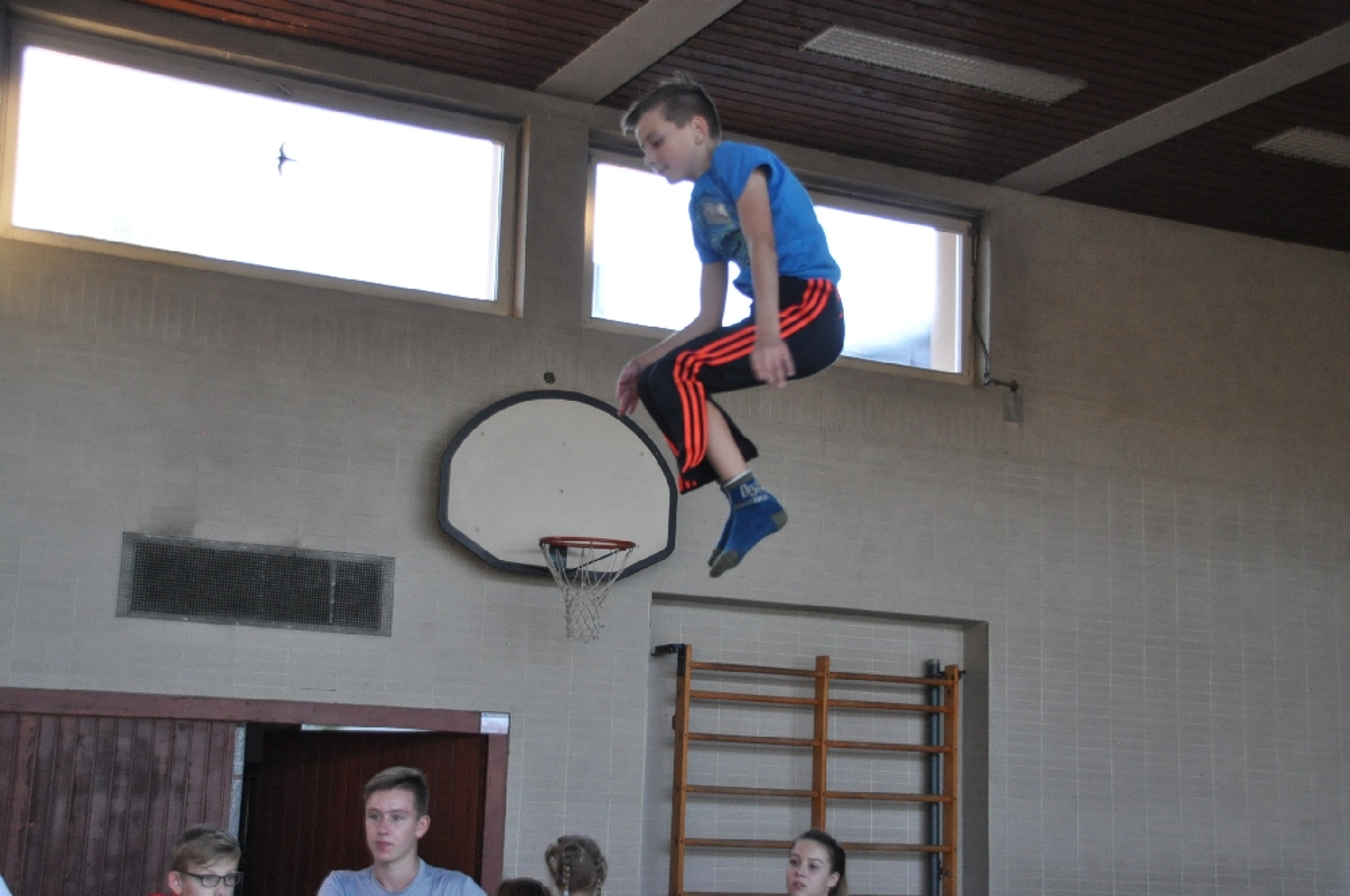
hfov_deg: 36.9
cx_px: 675
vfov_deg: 25.0
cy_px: 448
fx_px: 2022
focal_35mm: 54
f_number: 4.5
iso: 1600
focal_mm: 36
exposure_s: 1/320
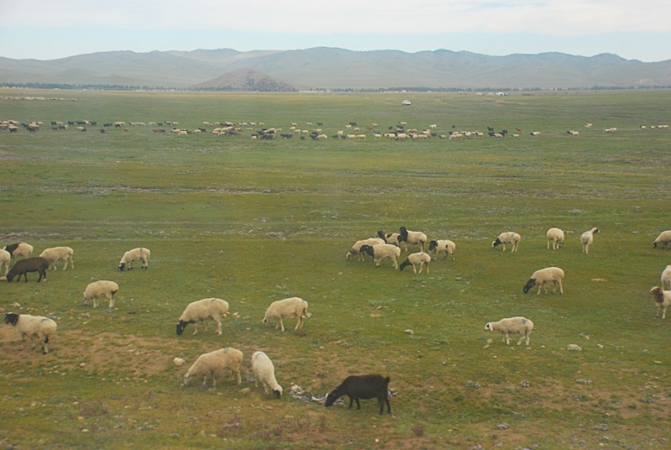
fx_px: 896
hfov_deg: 41.1
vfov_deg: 28.2
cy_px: 225
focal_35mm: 48
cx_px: 336
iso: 400
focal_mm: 32
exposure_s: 1/500
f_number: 6.3
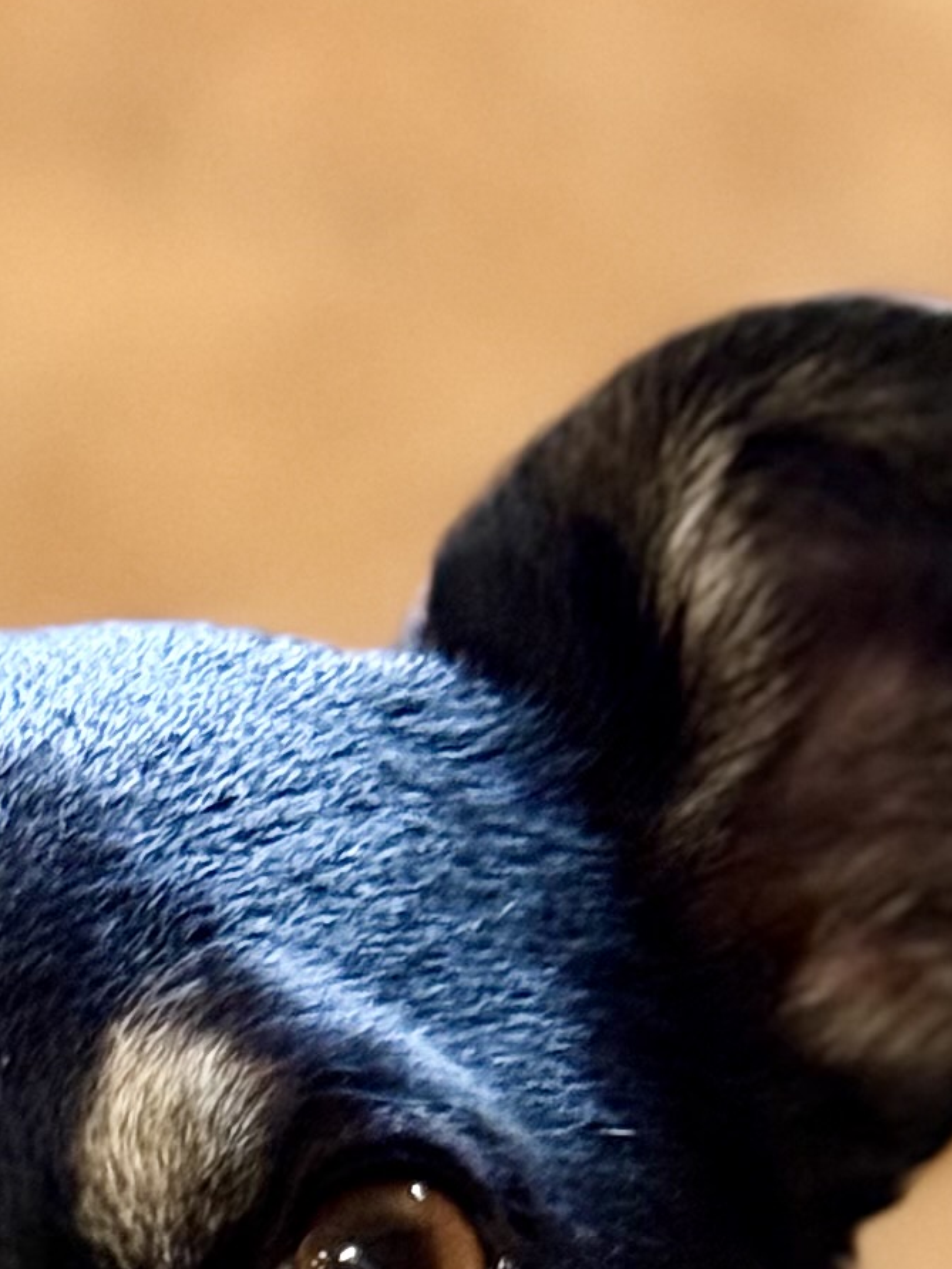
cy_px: 2101
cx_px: -149
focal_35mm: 217
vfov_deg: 8.8
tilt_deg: -3.7
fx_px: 7957
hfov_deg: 6.8
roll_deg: -3.1
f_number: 1.78
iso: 500
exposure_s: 1/33
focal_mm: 6.76
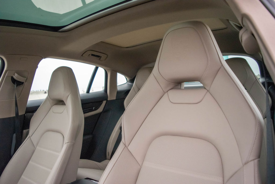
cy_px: 92
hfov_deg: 67.4
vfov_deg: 47.9
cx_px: 138
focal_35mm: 27
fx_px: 206
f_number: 3.5
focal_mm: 18
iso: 2500
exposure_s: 1/500
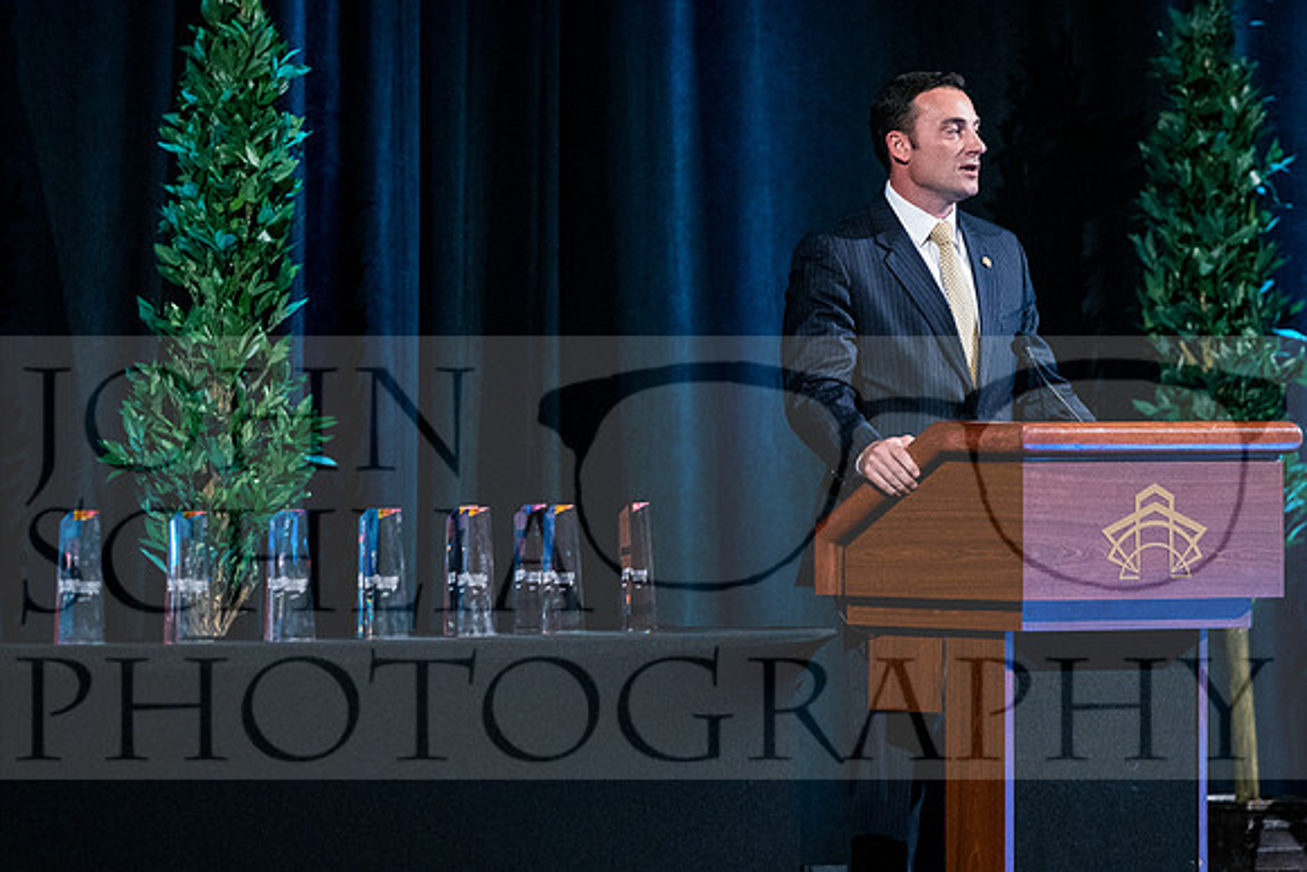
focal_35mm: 308
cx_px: 654
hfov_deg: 6.7
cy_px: 436
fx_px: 11177
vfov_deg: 4.5
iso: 6400
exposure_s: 1/200
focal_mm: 200
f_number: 3.5
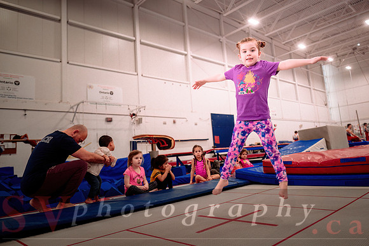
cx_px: 206
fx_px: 275
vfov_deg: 48.1
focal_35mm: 27
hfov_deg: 67.4
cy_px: 108
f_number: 2.8
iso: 1600
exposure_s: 1/400
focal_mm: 24
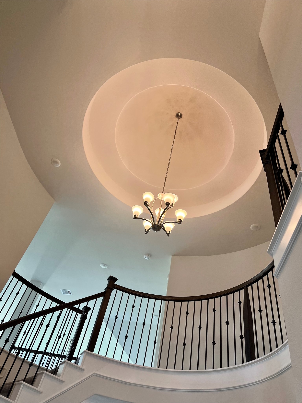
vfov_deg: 67.3
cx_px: 151
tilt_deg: +49.5
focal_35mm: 26
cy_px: 202
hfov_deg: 53.1
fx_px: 302
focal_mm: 5.1
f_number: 1.6
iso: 64
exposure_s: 1/120
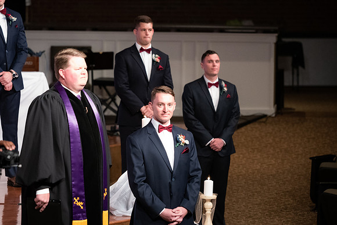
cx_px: 168
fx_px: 1896
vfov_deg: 6.8
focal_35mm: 202
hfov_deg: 10.2
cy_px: 112
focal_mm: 135
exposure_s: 1/200
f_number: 2.8
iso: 6400
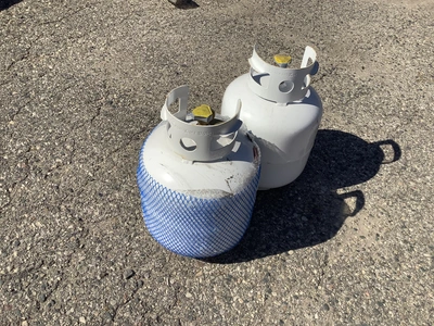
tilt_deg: -44.3
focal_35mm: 31
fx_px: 389
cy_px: 163
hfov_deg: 58.4
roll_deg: -7.2
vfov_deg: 45.4
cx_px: 217
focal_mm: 3.3
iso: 25
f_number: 2.4
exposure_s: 1/2717
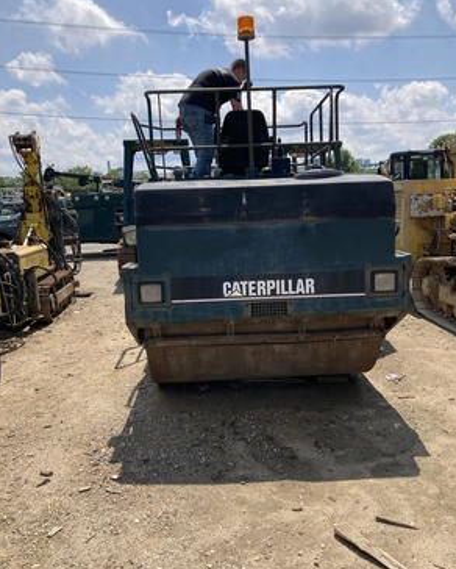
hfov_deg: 48.6
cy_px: 299
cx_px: 233
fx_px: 505
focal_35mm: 30
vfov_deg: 58.7
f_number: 1.8
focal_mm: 3.99
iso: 20
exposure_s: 1/2288
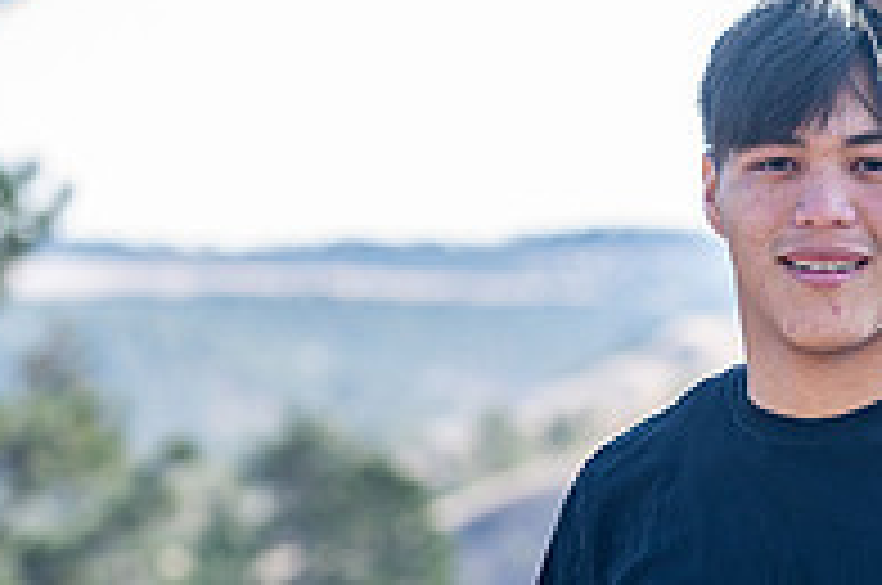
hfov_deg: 8.2
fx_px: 6164
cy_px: 412
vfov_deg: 5.4
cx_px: 842
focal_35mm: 252
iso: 31
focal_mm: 85
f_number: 3.2
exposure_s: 1/200
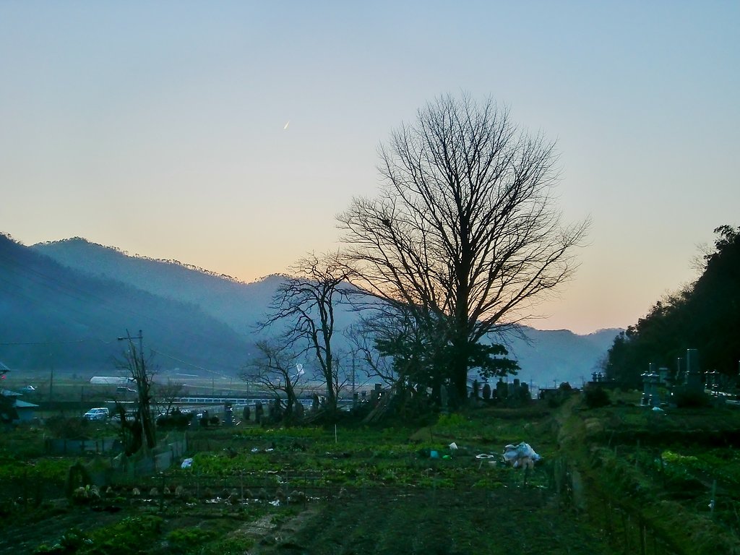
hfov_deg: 39.7
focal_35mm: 48
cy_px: 278
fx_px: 1026
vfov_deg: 30.3
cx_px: 370
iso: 100
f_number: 3.4
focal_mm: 7.91
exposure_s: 1/125
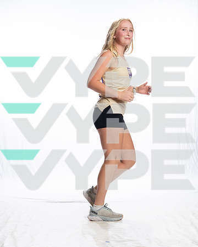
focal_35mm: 66
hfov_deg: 23.1
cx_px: 95
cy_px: 124
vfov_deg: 28.6
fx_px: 485
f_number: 8
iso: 800
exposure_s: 1/250
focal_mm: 47
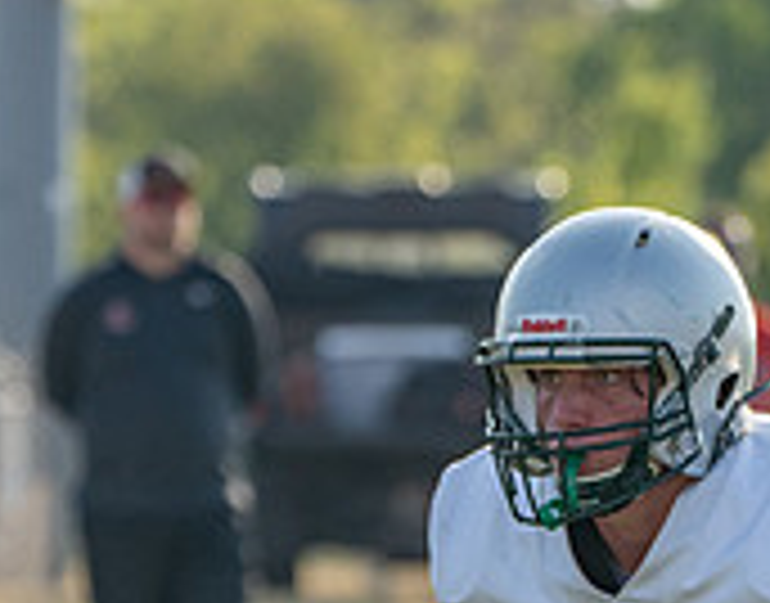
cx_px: 754
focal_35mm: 900
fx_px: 20347
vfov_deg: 1.7
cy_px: 936
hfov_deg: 2.2
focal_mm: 241
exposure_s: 1/1250
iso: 400
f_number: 5.6
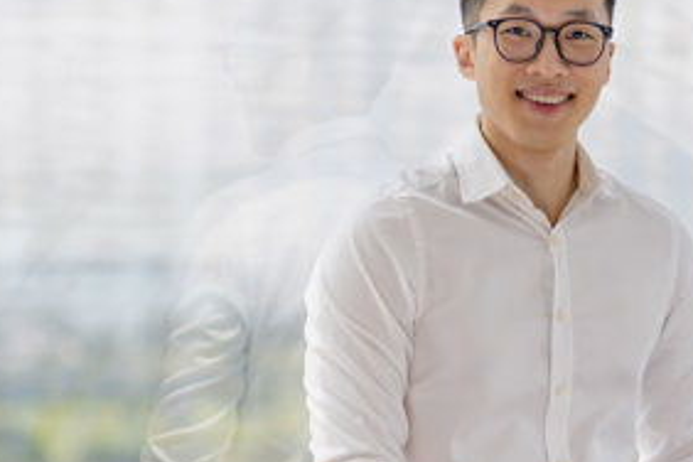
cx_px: 494
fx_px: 1636
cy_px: 219
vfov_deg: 16.1
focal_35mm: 85
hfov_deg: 23.7
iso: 100
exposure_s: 1/180
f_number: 1.4
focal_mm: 50
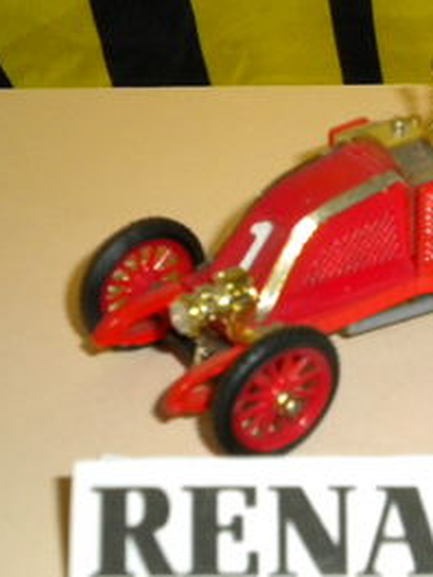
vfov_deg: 19.1
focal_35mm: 103
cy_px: 291
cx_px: 359
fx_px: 1718
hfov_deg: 14.3
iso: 400
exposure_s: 1/60
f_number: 4.6
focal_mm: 12.3
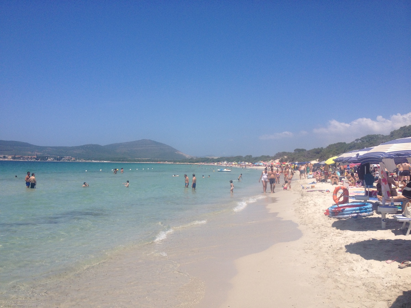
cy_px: 154
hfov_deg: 52.6
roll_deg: -1.0
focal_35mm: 35
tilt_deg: -0.7
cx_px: 206
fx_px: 416
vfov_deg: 40.7
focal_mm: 4.28
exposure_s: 1/2762
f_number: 2.4
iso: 50
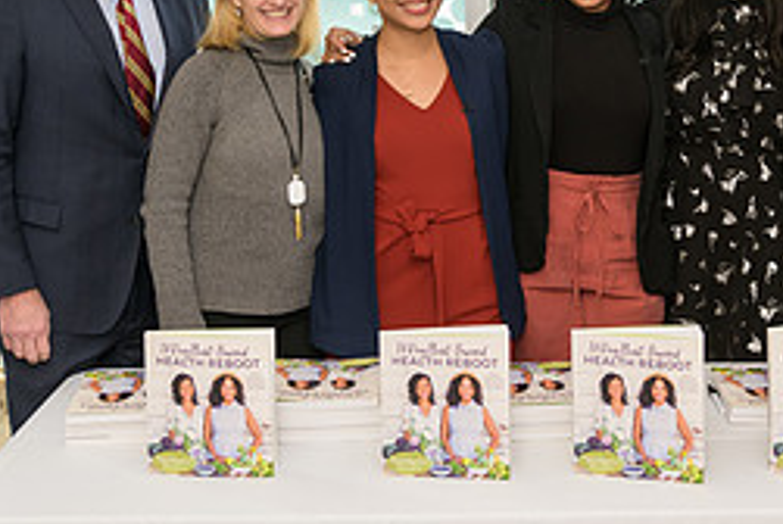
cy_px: 39
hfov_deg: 30.0
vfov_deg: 19.9
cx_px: 471
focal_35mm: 67
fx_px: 1459
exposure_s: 1/125
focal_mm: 29
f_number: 3.2
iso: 200
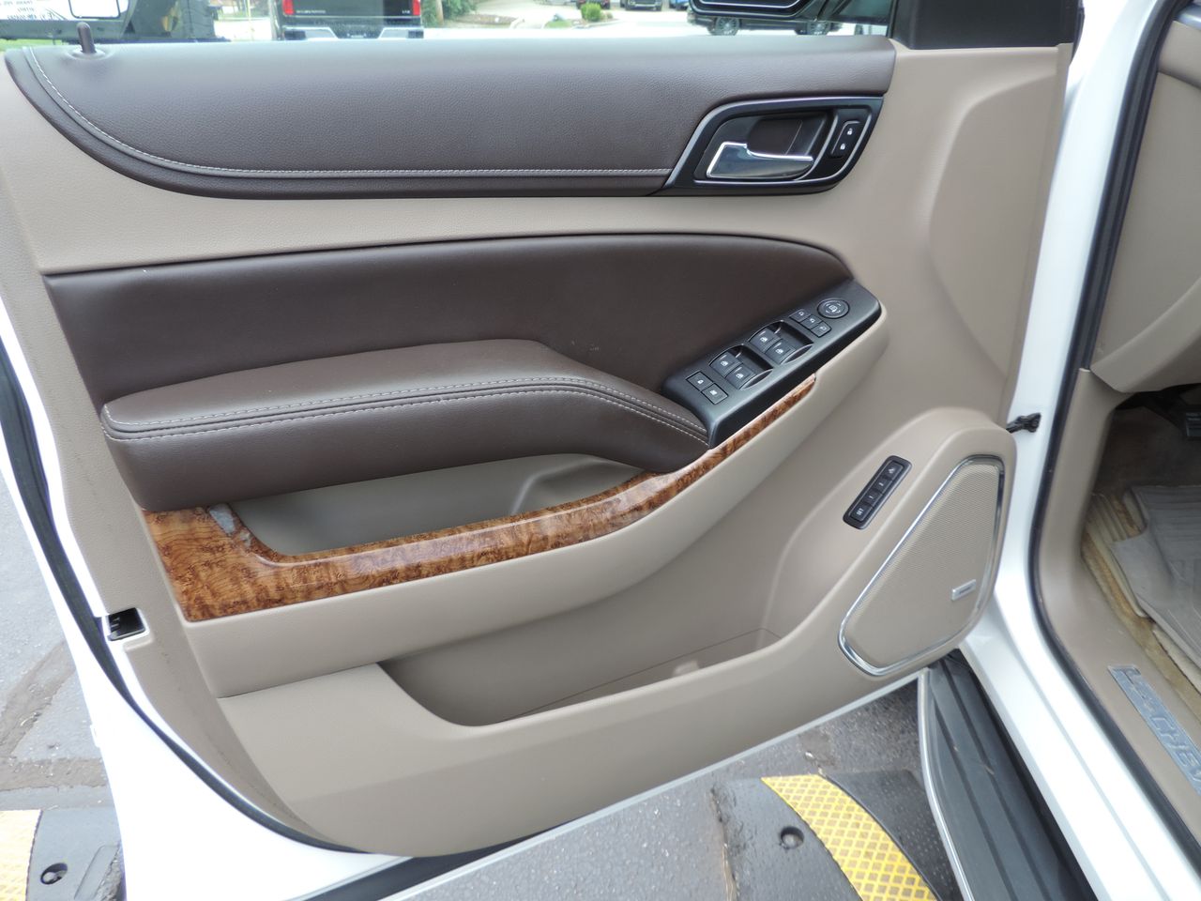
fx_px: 833
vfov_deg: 56.8
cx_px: 600
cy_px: 450
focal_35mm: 24
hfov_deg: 71.6
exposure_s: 1/100
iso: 80
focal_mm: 4.3
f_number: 3
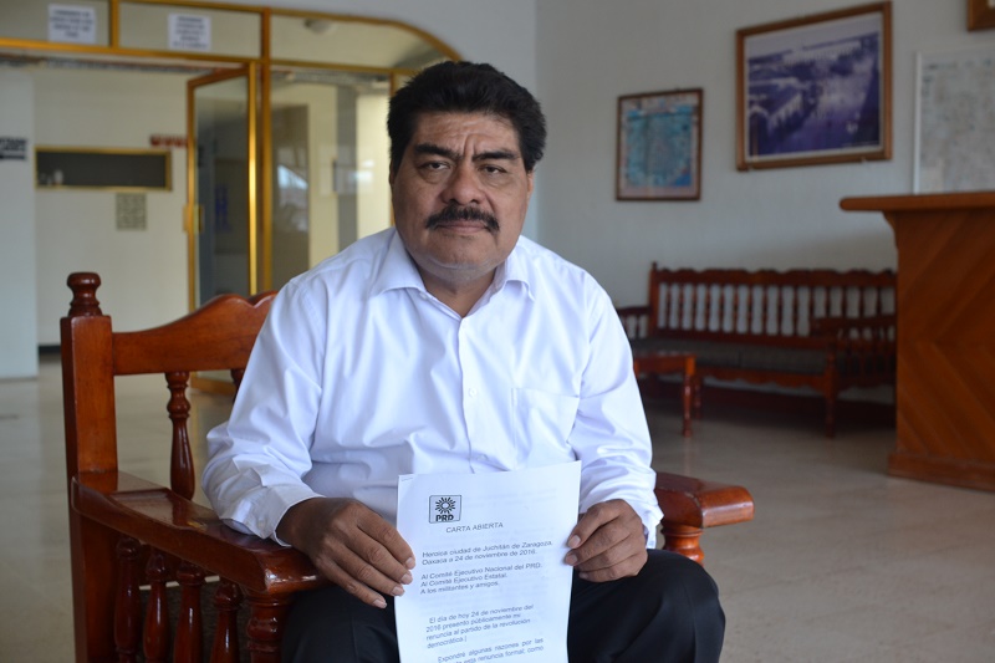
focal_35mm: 45
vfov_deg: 29.9
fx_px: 1243
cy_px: 332
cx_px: 498
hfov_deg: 43.6
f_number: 5
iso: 400
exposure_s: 1/100
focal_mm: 30
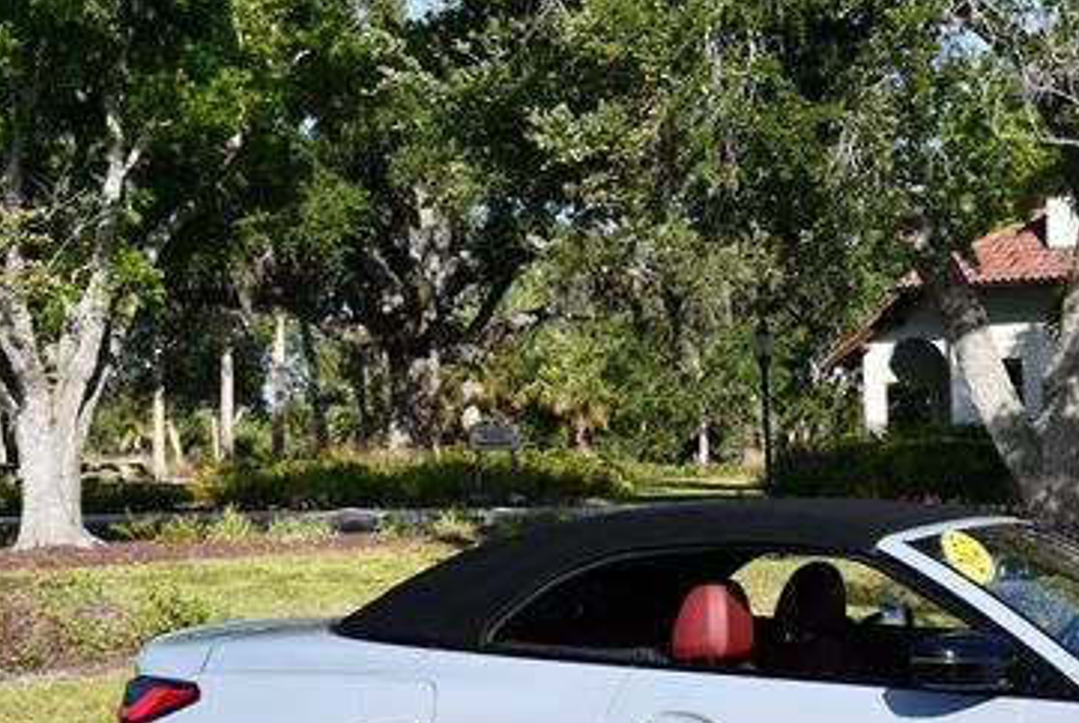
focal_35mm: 85
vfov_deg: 16.1
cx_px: 942
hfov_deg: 23.3
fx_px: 2552
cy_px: 541
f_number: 8
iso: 110
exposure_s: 1/250
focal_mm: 24
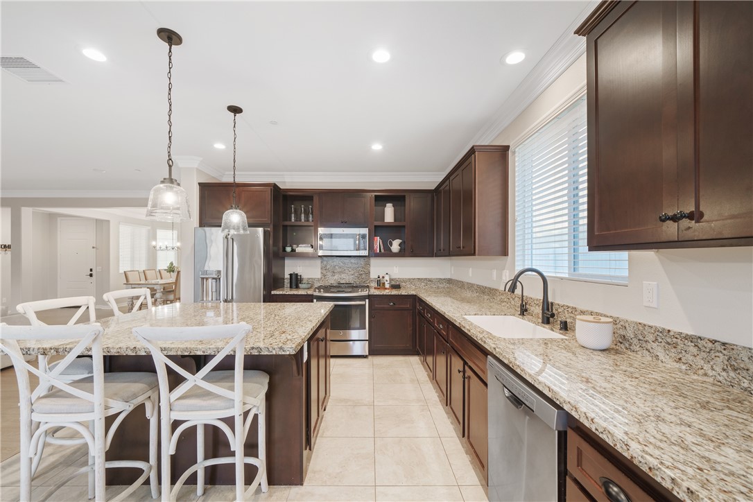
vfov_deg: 81.2
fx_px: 293
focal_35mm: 14
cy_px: 251
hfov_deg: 104.3
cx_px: 376
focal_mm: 14
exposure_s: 1/2
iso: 200
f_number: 9
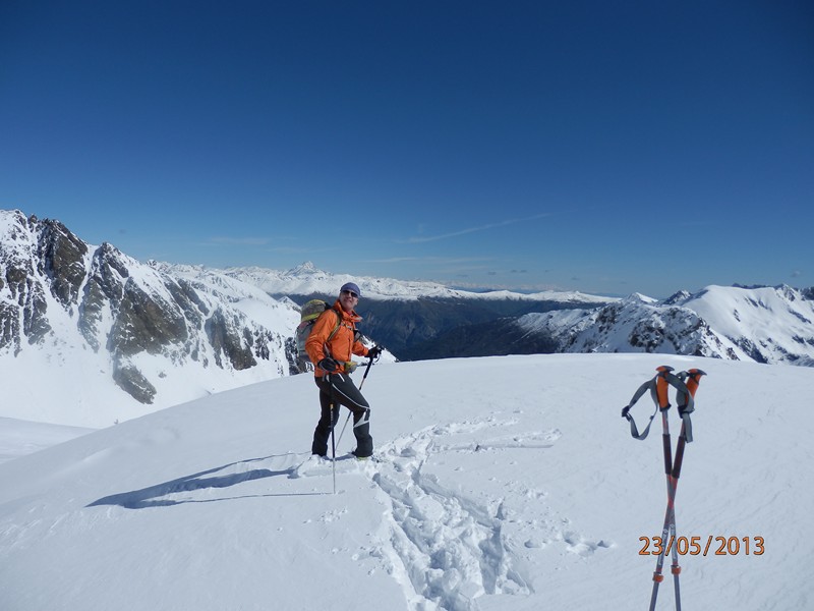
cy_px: 306
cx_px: 407
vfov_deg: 54.9
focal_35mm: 25
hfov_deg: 69.4
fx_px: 588
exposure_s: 1/500
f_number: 8.7
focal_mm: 4.5
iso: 80
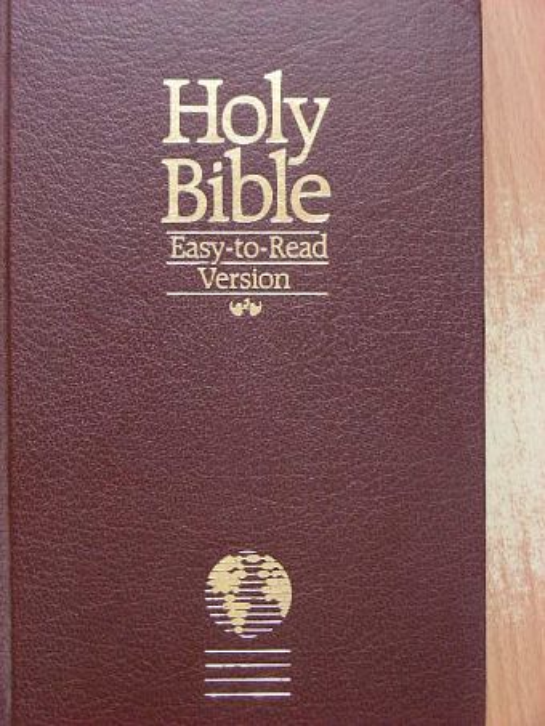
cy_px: 363
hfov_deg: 18.7
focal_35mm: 79
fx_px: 1658
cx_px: 272
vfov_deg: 24.7
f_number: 3.5
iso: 100
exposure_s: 1/18.1
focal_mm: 13.2
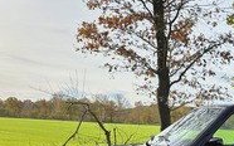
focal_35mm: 70
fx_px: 446
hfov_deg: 26.7
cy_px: 180
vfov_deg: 17.6
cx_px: 265
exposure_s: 1/3972
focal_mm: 6.3
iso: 80
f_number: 1.7
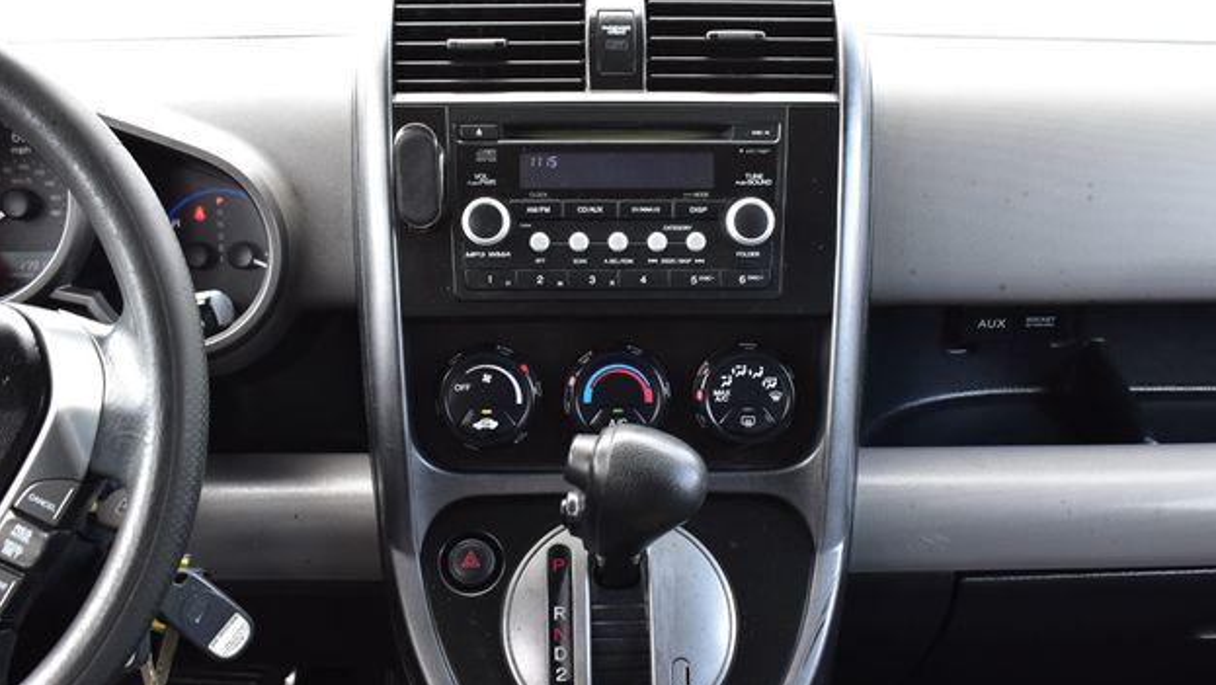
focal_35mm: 44
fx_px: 1404
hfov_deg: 46.8
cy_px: 375
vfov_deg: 27.4
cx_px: 623
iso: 400
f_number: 7.1
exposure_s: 1/40
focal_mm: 27
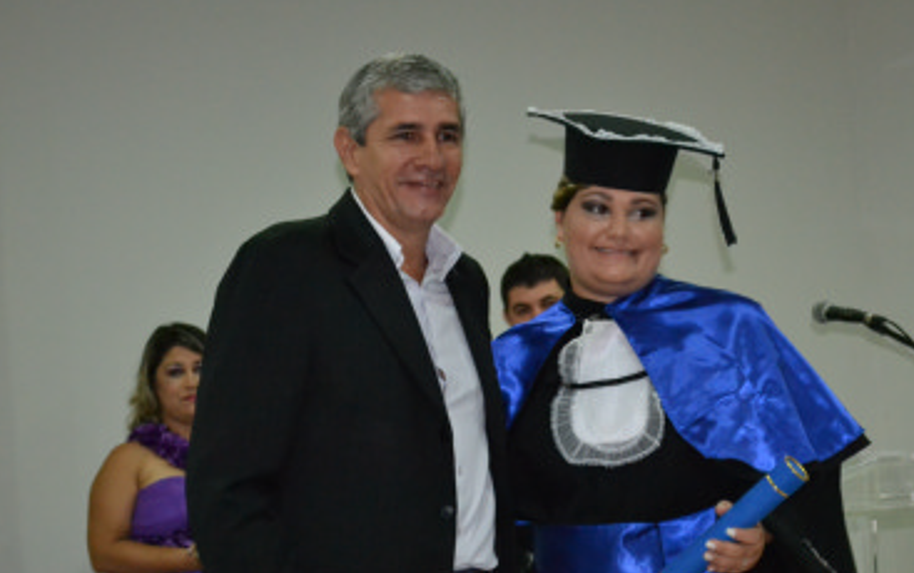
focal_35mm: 104
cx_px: 523
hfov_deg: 20.0
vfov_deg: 12.6
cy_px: 362
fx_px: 2593
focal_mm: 50
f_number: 5.6
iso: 3200
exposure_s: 1/60
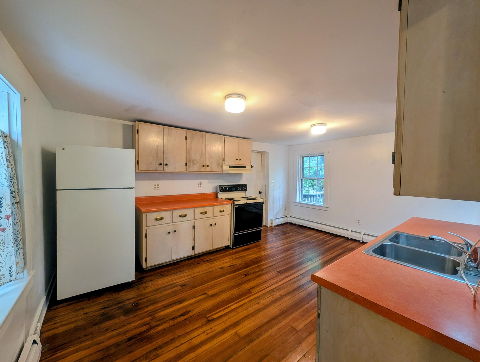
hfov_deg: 110.4
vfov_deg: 94.7
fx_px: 167
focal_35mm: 12
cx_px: 240
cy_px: 181
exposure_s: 1/60
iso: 108
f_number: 1.7
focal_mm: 2.02
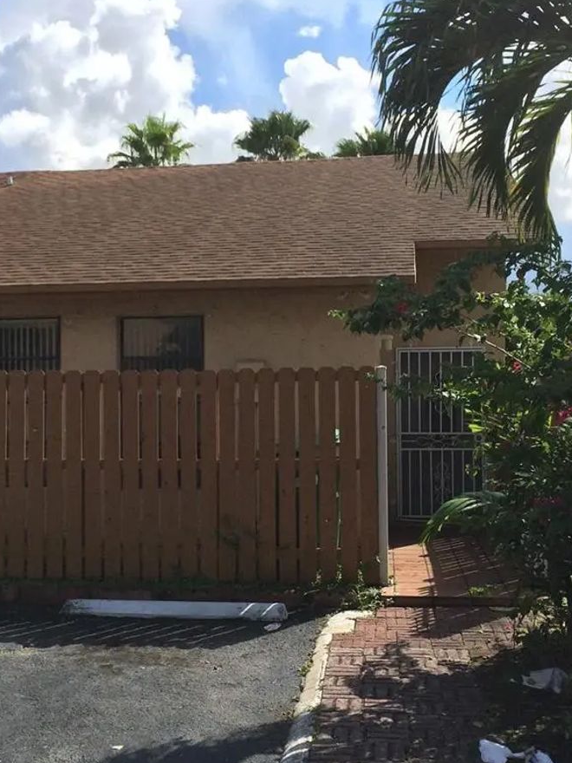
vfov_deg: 42.1
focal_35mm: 45
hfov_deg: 32.1
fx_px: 991
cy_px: 392
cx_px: 246
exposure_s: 1/3165
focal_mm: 4.15
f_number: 2.2
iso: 32
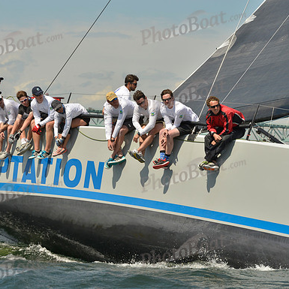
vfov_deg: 10.1
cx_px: 102
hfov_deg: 10.1
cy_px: 144
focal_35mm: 173
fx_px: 1634
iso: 280
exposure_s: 1/1600
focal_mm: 135
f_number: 8
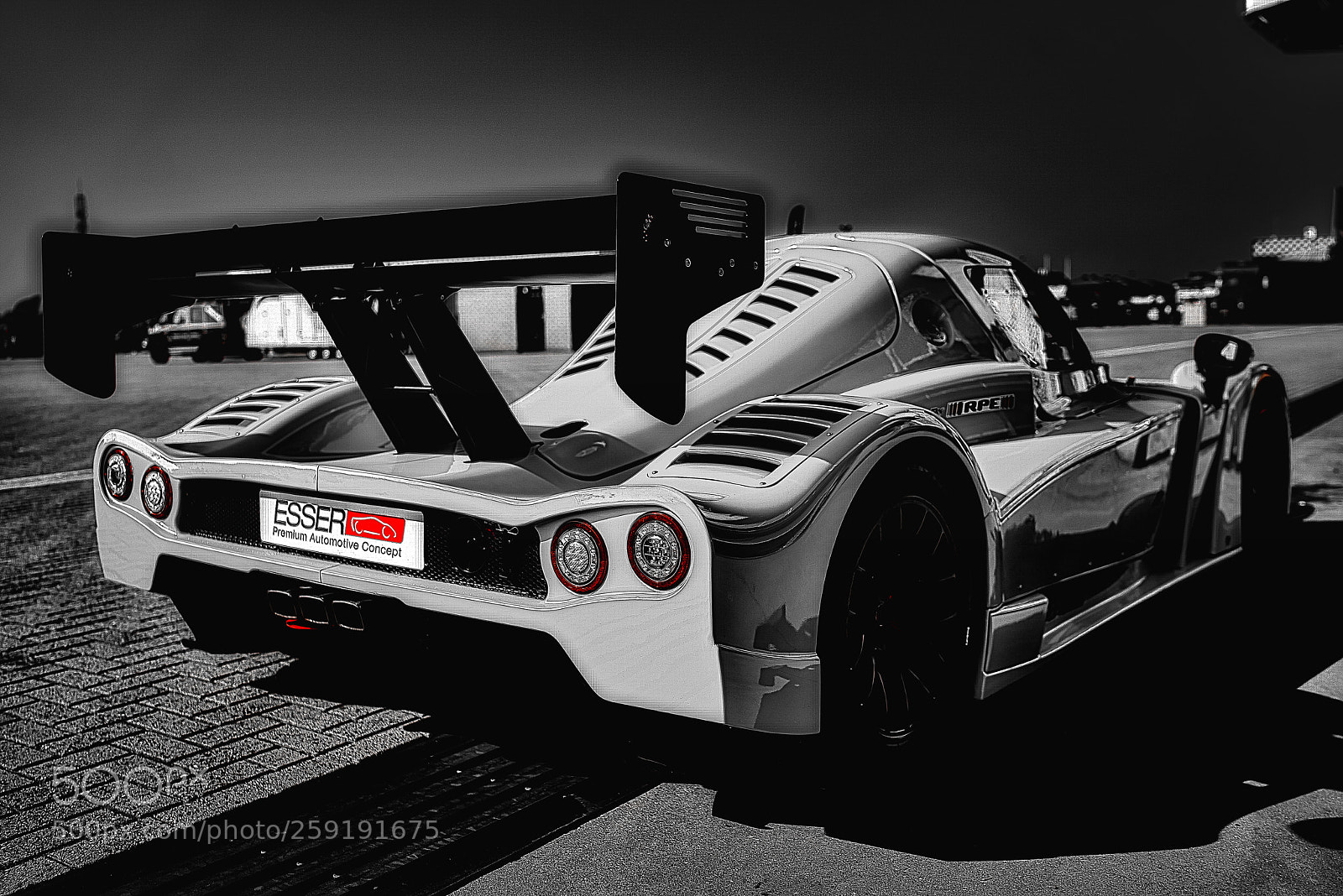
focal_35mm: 35
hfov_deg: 54.4
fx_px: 1306
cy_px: 448
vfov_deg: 37.9
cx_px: 672
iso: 100
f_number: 2.8
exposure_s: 1/640
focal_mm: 35
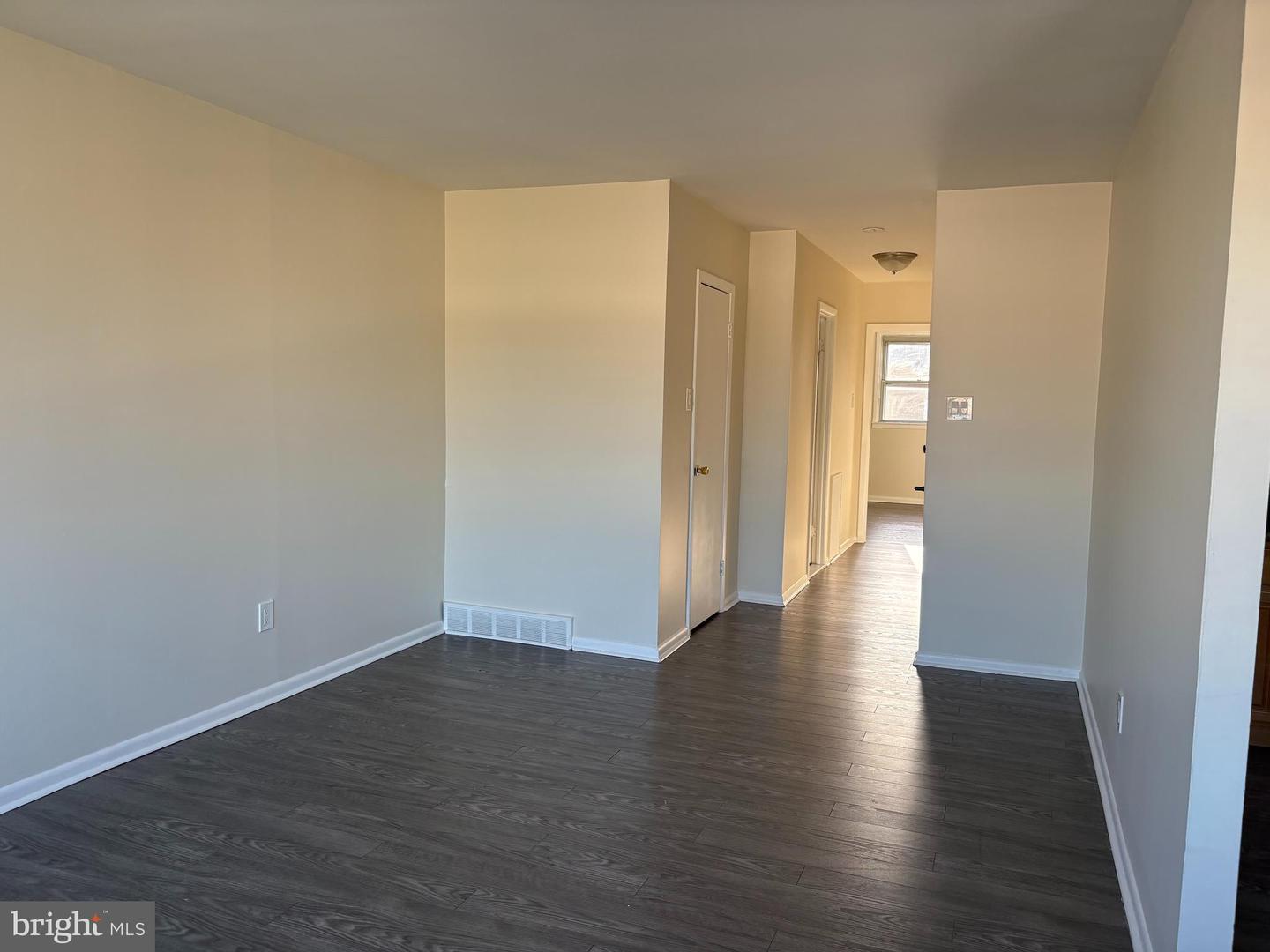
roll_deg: -0.8
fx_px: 954
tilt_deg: -4.8
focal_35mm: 26
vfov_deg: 53.1
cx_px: 635
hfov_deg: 67.3
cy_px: 476
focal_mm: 5.96
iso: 100
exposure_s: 1/231
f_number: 1.6
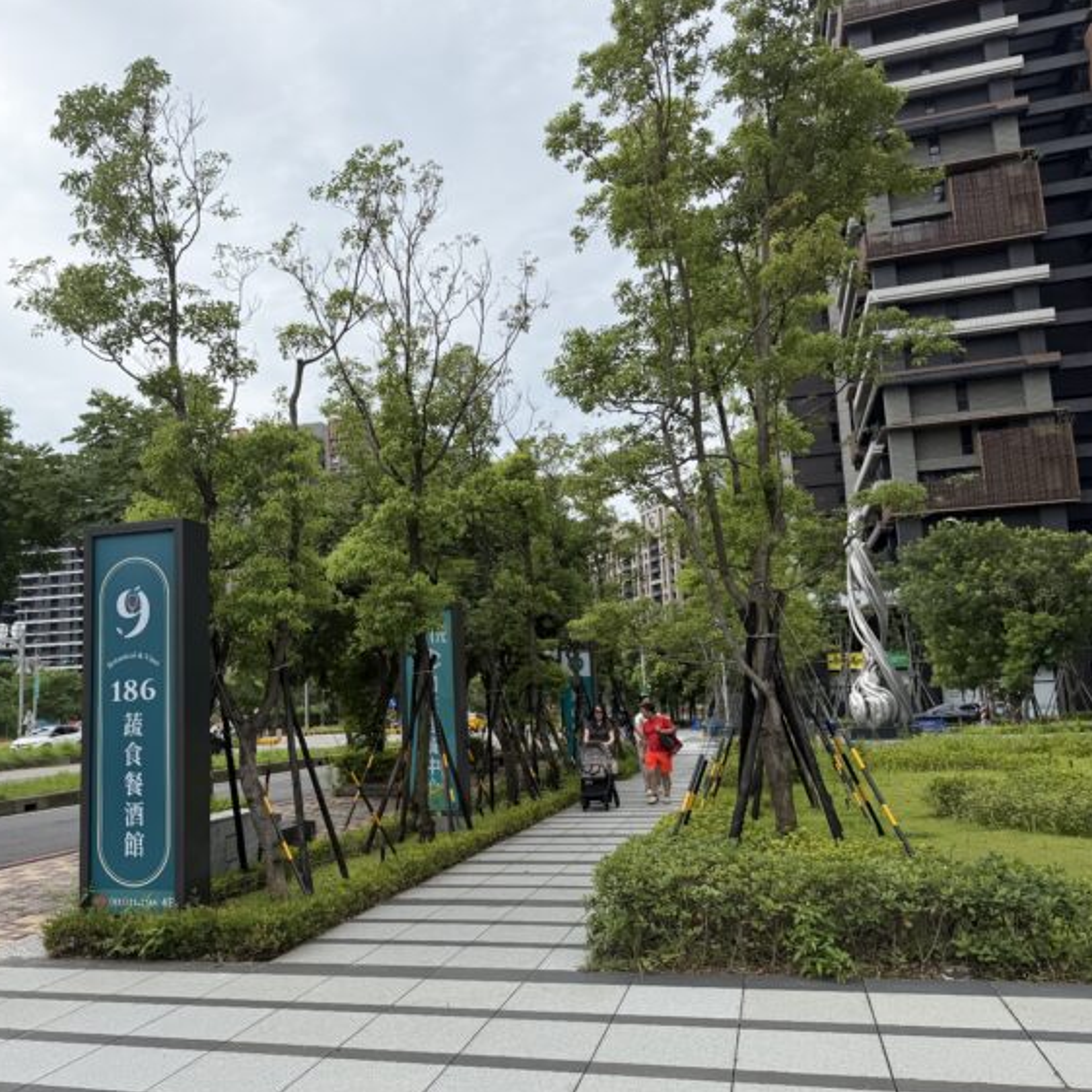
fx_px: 1035
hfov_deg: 54.3
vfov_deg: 55.6
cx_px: 350
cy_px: 552
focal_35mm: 29
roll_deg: -1.0
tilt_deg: +6.7
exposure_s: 1/3953
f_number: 1.78
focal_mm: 6.76
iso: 80
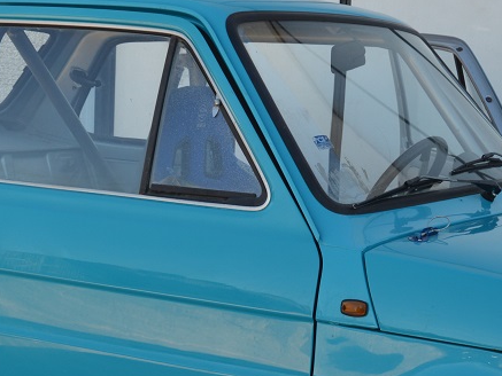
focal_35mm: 83
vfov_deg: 17.7
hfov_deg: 23.4
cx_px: 320
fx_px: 1209
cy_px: 264
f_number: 7.1
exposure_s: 1/125
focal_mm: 21
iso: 100
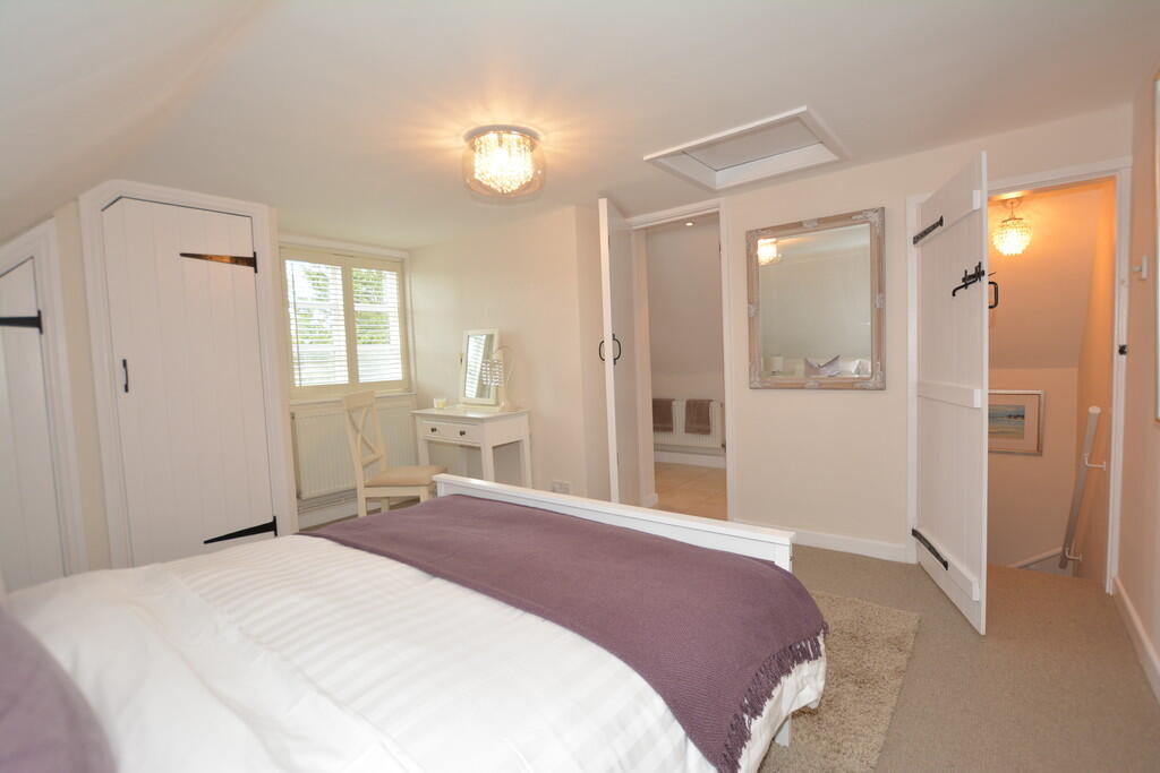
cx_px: 580
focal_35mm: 15
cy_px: 386
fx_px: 483
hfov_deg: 100.4
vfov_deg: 77.3
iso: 250
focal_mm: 10
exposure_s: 1/60
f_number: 4
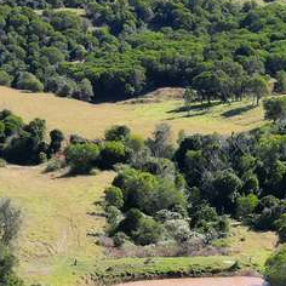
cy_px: 372
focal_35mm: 115
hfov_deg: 15.1
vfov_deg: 14.5
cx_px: 202
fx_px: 1075
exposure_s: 1/1600
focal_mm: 6.72
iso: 140
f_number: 1.7
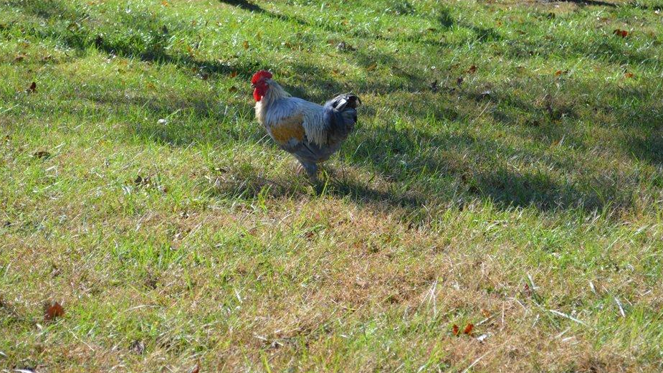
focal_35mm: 96
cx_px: 333
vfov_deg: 12.7
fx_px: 1680
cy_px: 152
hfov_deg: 22.3
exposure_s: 1/160
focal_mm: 55
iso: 100
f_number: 6.3
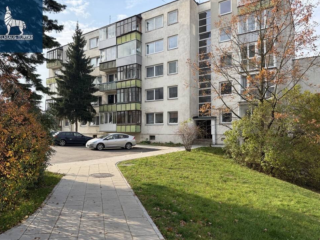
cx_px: 154
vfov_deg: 54.9
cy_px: 122
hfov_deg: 69.4
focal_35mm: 25
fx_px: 231
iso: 100
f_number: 1.78
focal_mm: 6.76
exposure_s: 1/2445
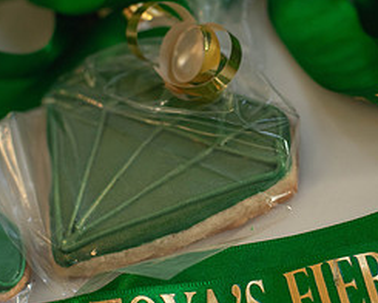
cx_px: 279
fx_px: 1242
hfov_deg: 17.2
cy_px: 146
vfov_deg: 13.9
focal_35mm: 111
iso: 640
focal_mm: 50
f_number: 4
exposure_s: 1/160
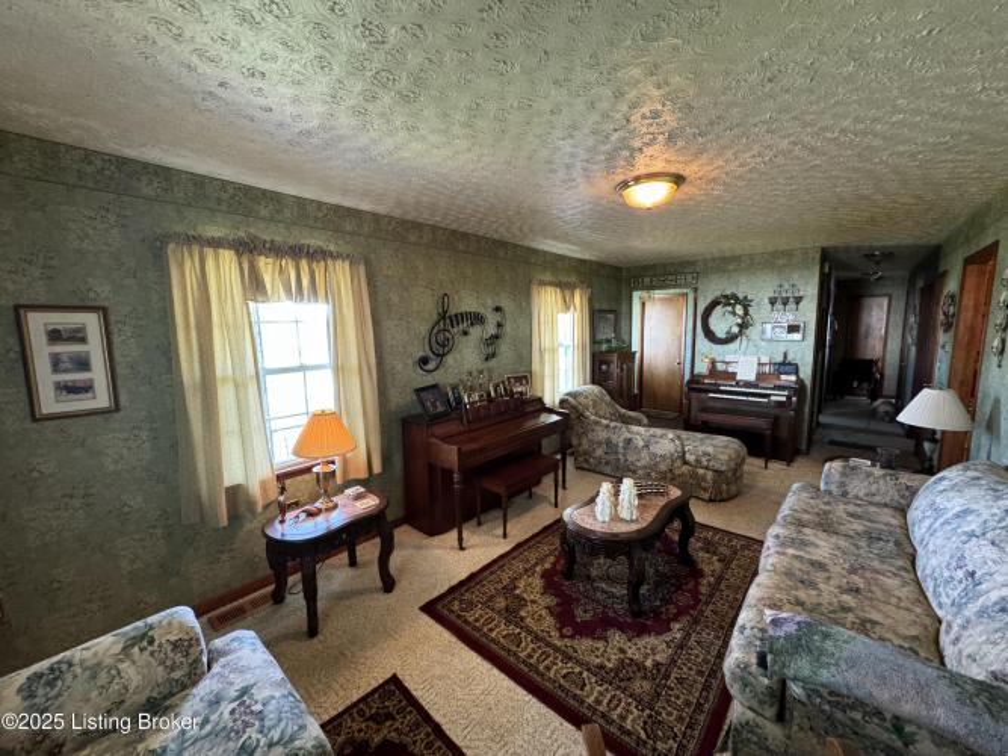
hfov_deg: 102.1
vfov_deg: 85.7
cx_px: 504
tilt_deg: -8.1
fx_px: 408
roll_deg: +0.6
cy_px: 378
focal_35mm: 14
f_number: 2.2
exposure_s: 1/60
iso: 640
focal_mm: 2.22
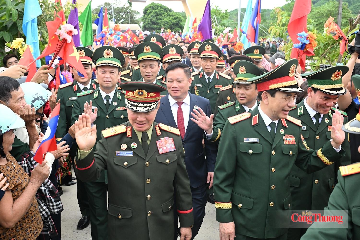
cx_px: 180
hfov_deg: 49.6
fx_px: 390
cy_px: 120
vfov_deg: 34.2
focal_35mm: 39
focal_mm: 39
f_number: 7.1
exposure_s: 1/800
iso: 2500
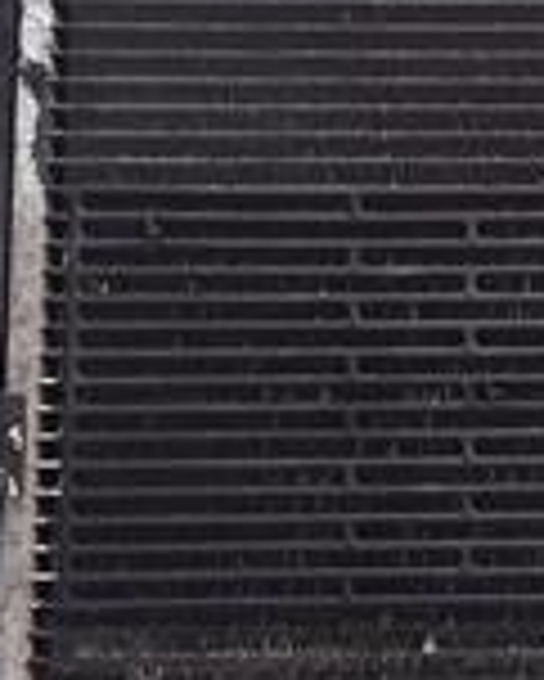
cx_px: 782
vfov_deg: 16.2
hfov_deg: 12.7
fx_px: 2332
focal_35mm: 116
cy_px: 9
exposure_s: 1/100
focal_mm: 2.91
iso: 100
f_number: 1.9
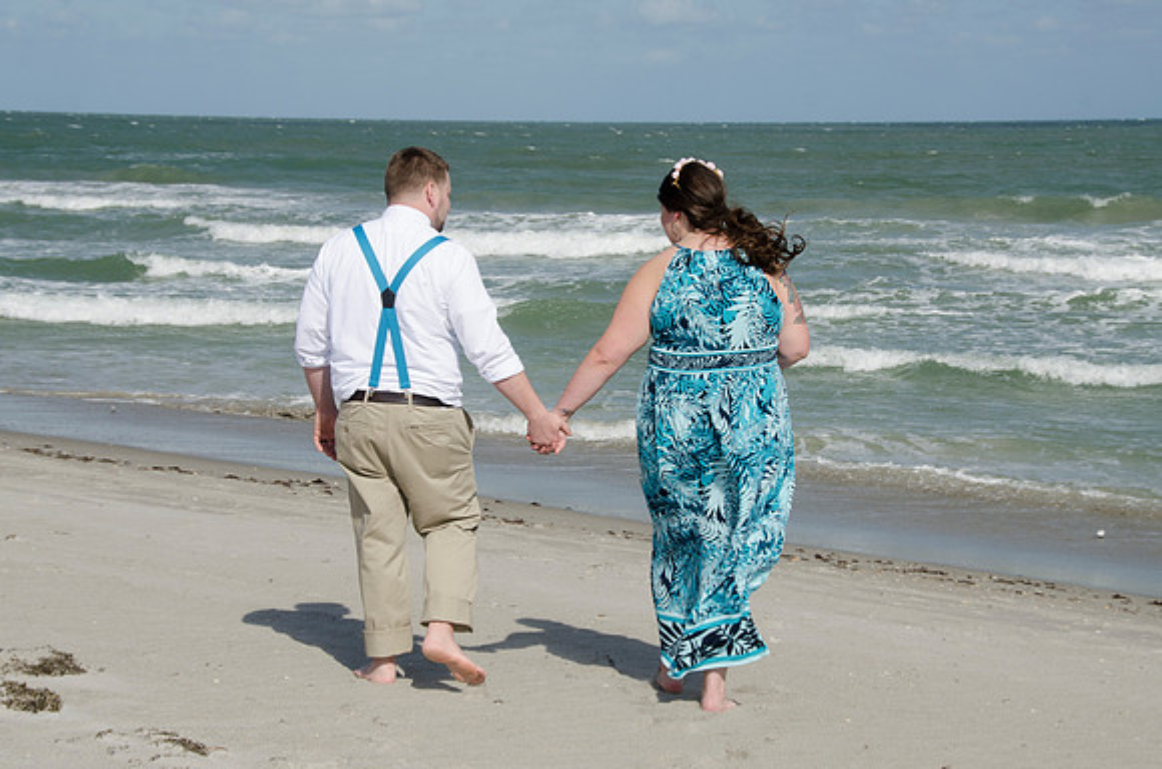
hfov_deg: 26.0
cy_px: 384
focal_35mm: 78
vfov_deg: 17.4
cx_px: 581
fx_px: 2512
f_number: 11
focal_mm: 52
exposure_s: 1/250
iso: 100
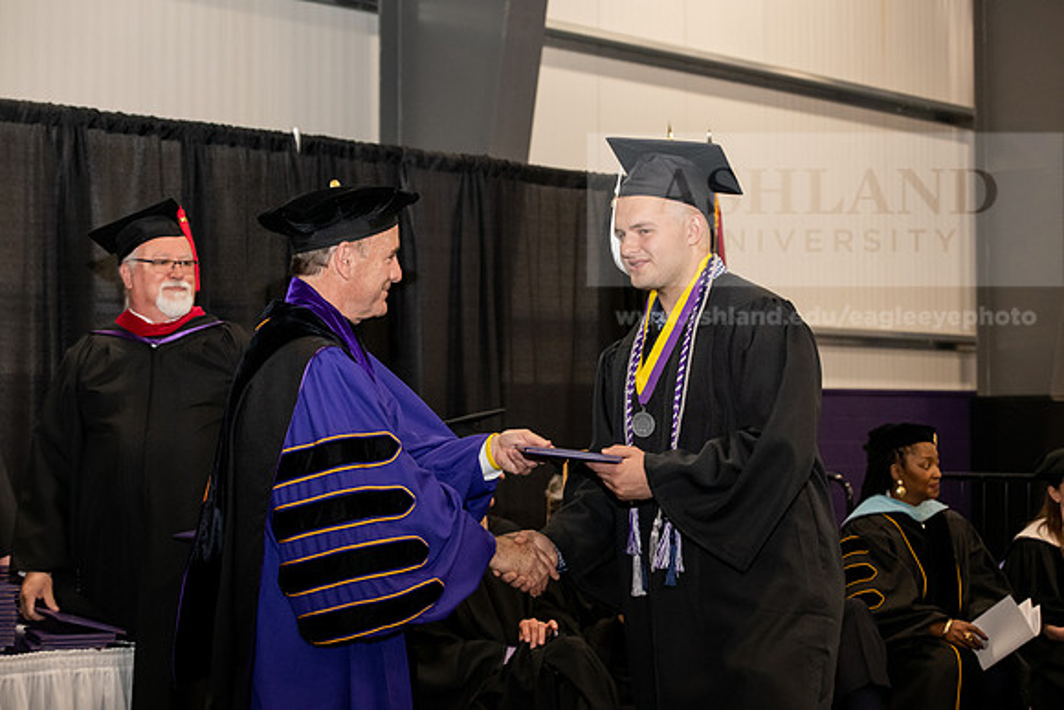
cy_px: 355
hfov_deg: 28.8
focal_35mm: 70
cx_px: 532
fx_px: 2069
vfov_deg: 19.5
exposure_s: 1/200
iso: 2500
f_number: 5.6
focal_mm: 70
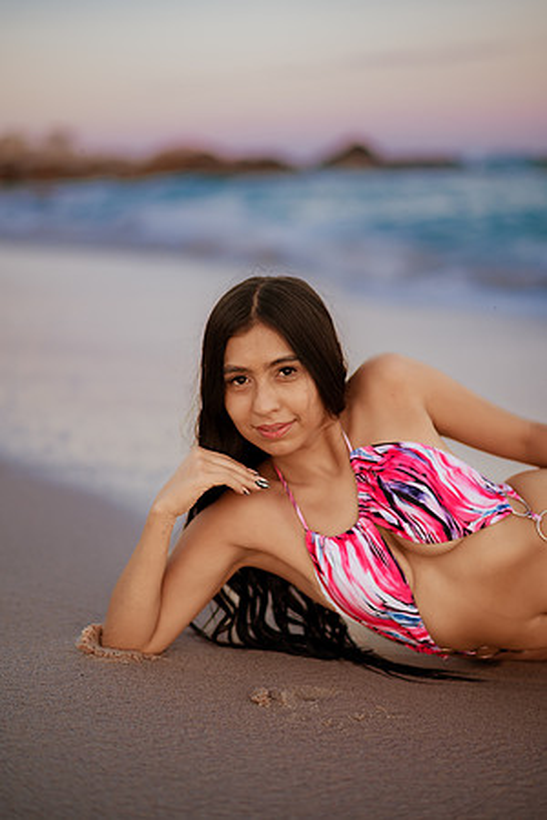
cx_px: 274
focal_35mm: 58
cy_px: 410
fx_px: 1322
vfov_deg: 34.5
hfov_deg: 23.4
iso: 250
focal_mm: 58
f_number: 1.4
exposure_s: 1/1000
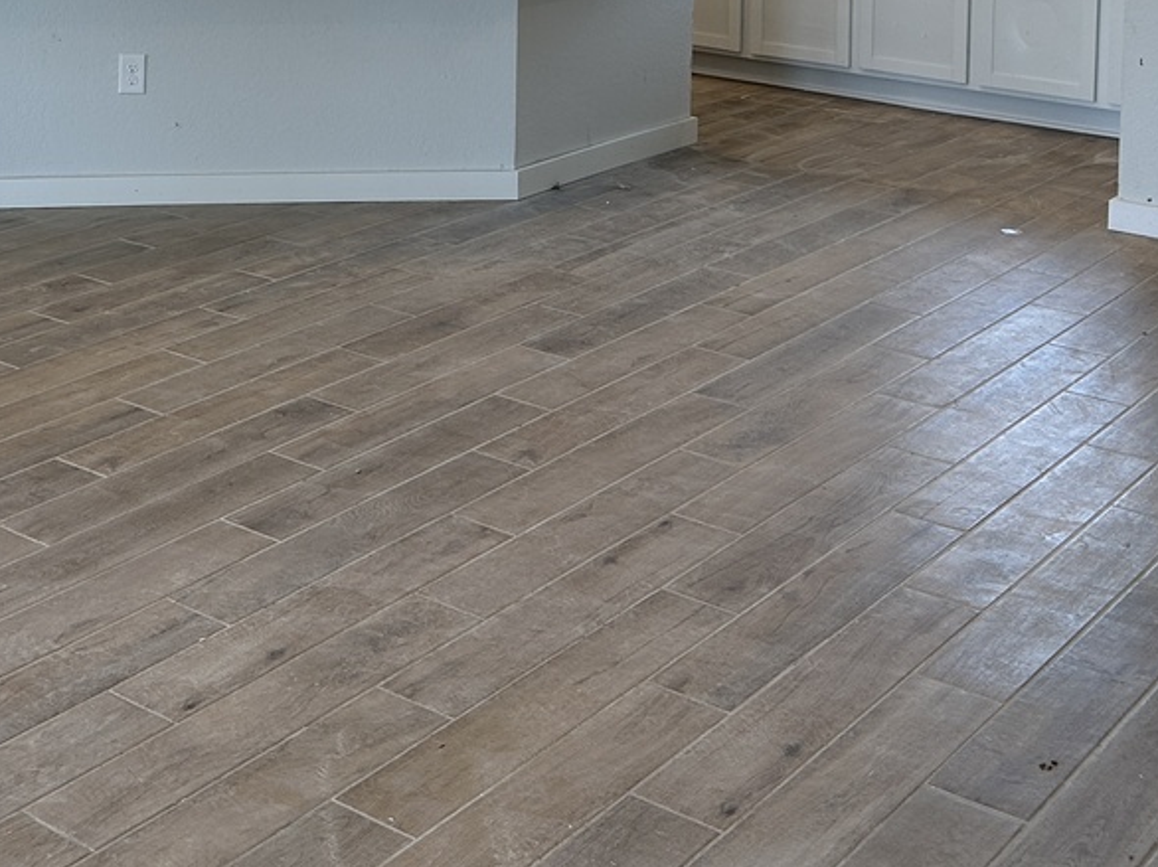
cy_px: -176
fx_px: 1973
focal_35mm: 59
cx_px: 298
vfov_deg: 22.8
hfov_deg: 32.1
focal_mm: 6.86
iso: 100
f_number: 1.78
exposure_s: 1/160
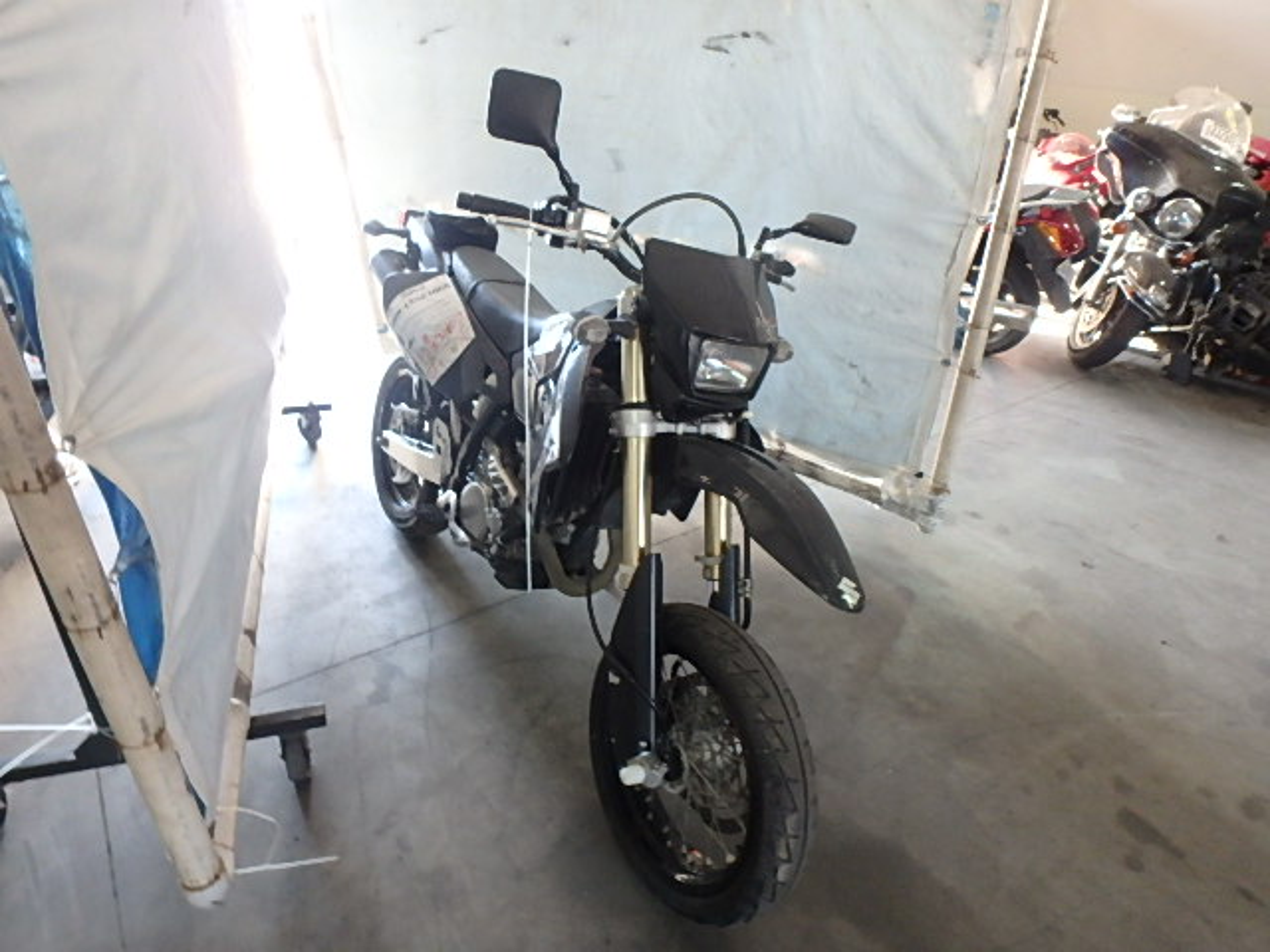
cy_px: 476
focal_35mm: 21
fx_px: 770
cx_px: 635
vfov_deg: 63.4
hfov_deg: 79.0
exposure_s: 1/30
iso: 500
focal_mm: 3.7
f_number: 3.5
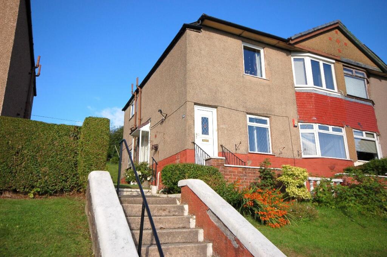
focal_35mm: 27
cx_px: 194
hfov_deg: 67.4
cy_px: 128
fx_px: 290
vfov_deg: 47.9
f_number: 9
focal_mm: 18
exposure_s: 1/320
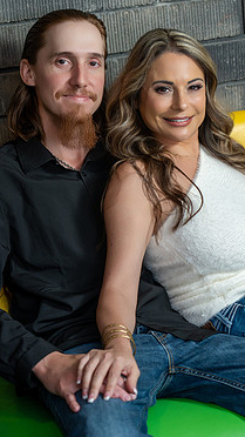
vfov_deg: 20.6
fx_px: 1202
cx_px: 141
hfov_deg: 11.6
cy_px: 201
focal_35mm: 104
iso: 640
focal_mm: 82
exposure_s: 1/60
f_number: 4
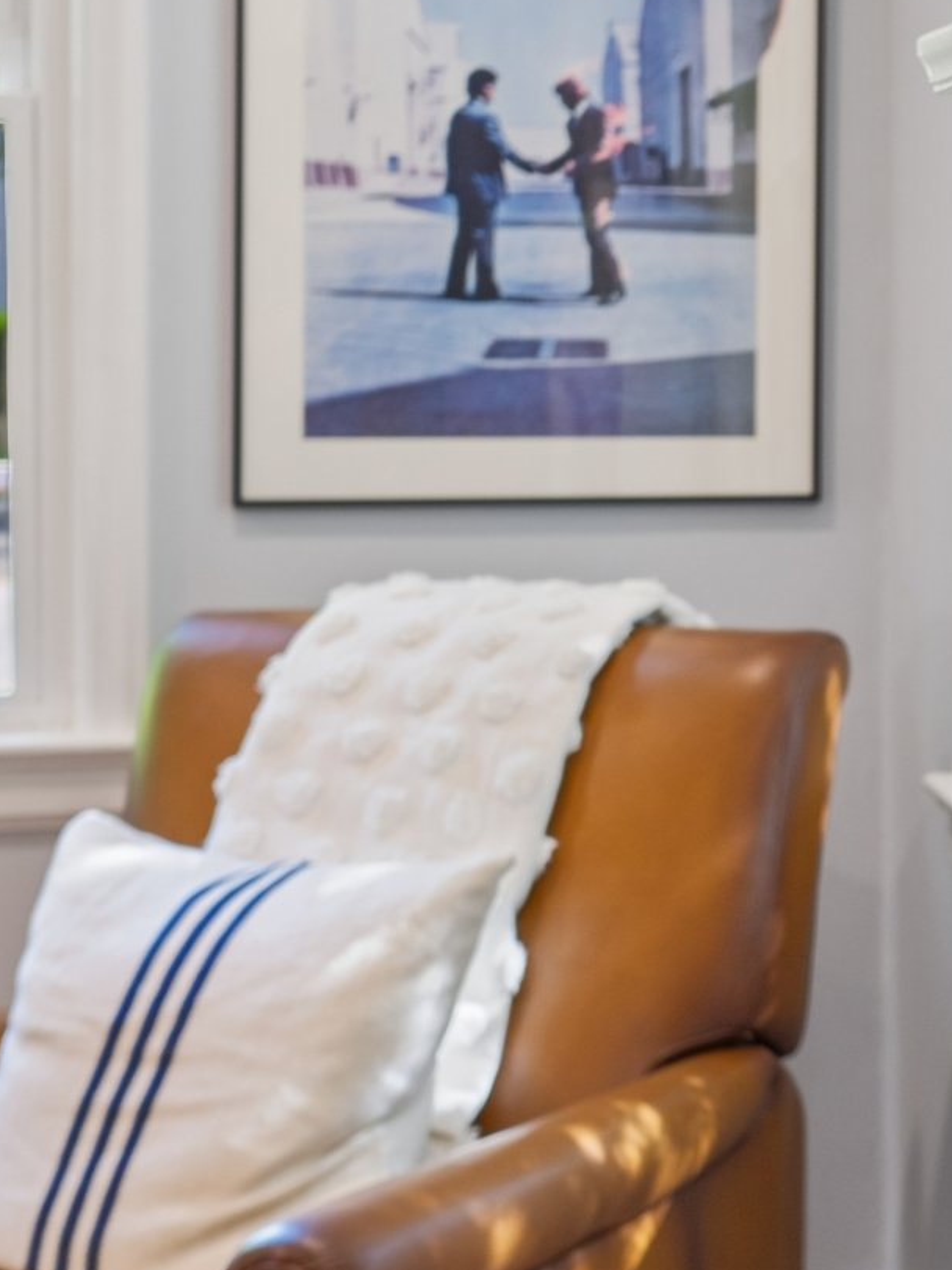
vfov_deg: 23.0
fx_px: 3118
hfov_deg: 16.1
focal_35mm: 85
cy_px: 571
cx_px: 1348
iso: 640
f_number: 4
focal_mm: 23
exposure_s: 1/140
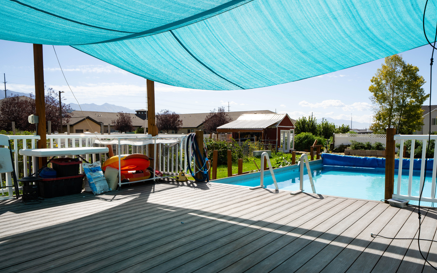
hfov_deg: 68.4
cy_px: 152
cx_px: 226
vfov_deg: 46.0
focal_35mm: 27
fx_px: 322
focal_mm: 22
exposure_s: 1/200
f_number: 11
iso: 160
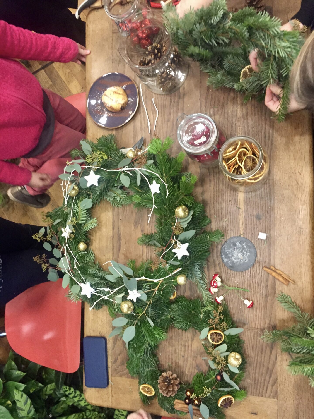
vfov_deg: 61.7
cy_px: 210
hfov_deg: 48.2
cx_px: 157
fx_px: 351
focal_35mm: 29
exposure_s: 1/17
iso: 250
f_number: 2.2
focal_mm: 4.15
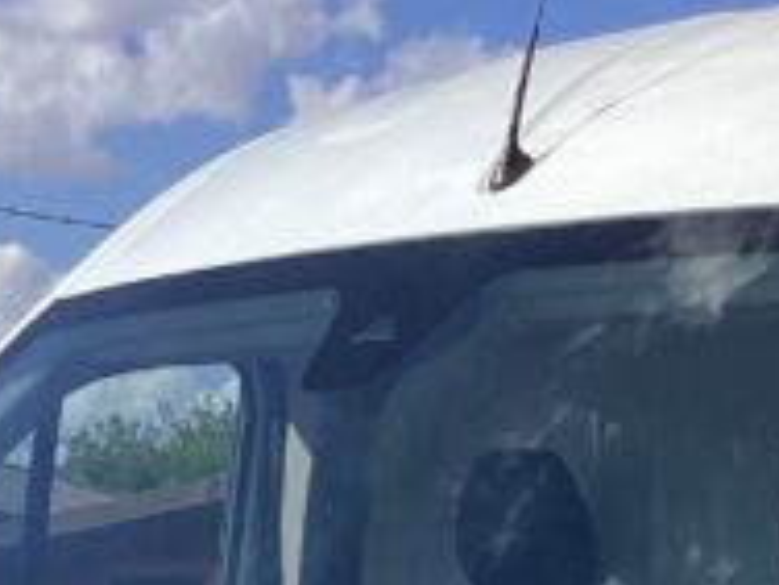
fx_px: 2948
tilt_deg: -8.5
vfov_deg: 10.5
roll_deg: +0.4
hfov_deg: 15.0
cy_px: 1097
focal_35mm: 131
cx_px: 593
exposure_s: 1/2203
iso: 25
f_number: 2.4
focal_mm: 3.3
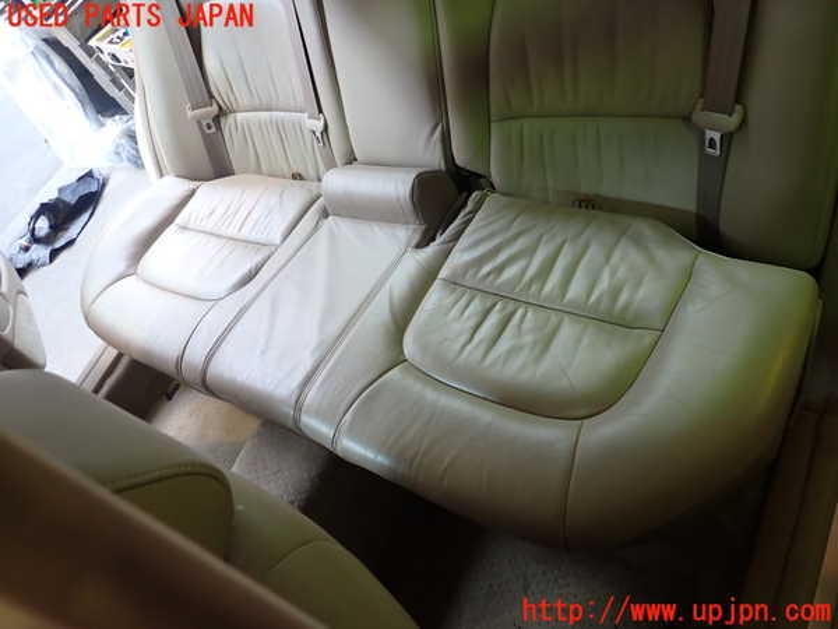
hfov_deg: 69.4
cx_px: 419
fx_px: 605
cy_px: 314
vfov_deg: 54.9
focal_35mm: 25
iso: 200
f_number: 2
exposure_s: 1/60
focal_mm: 4.5
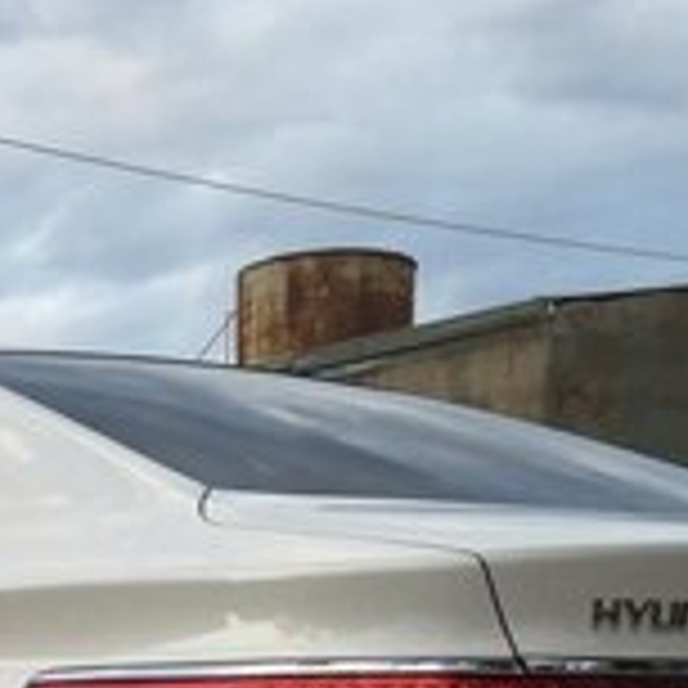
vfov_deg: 18.6
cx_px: -76
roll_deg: -1.3
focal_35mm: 83
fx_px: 1866
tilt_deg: -8.3
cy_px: 1021
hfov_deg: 19.9
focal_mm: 4.15
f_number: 2.2
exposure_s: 1/197
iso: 32
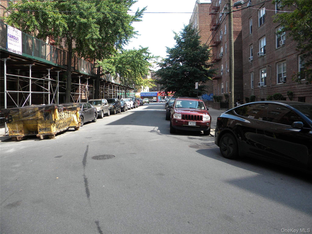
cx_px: 156
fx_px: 252
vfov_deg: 49.7
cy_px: 117
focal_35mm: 28
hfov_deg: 63.4
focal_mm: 5
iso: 80
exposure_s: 1/240
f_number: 3.5
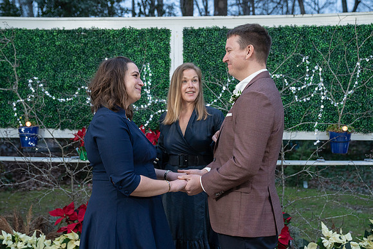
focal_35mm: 44
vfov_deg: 30.3
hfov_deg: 44.1
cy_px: 137
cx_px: 175
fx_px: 460
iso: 2000
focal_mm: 40
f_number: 3.5
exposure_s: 1/100
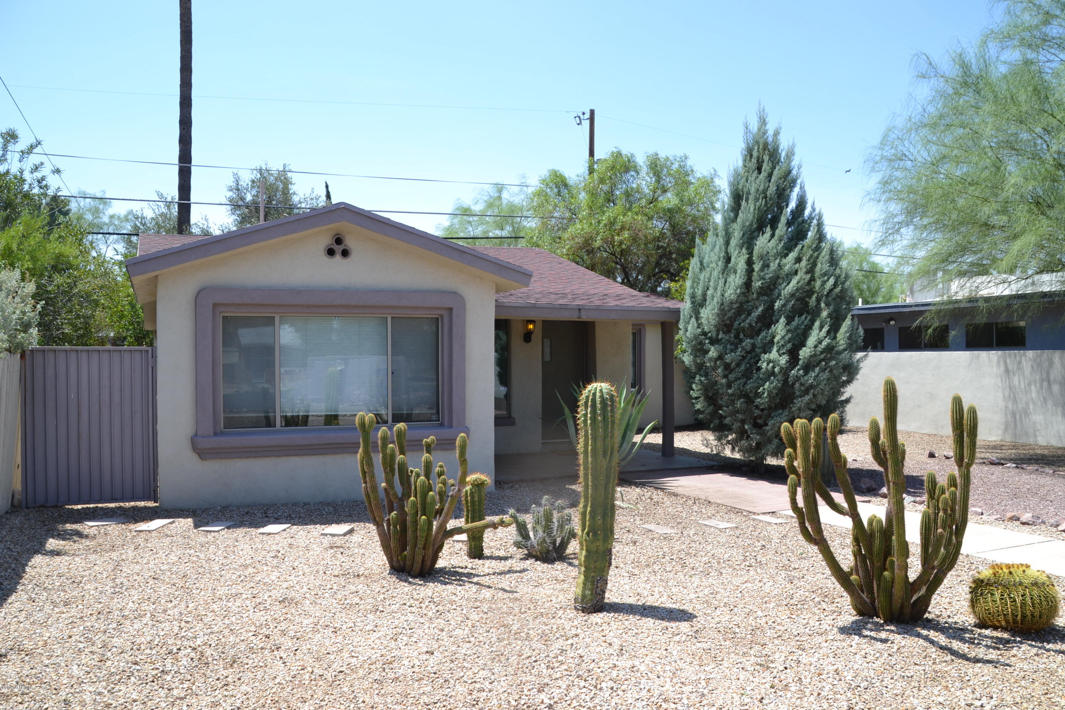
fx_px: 799
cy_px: 355
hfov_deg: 67.4
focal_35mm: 27
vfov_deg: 47.9
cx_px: 532
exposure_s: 1/200
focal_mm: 18
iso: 100
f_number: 7.1
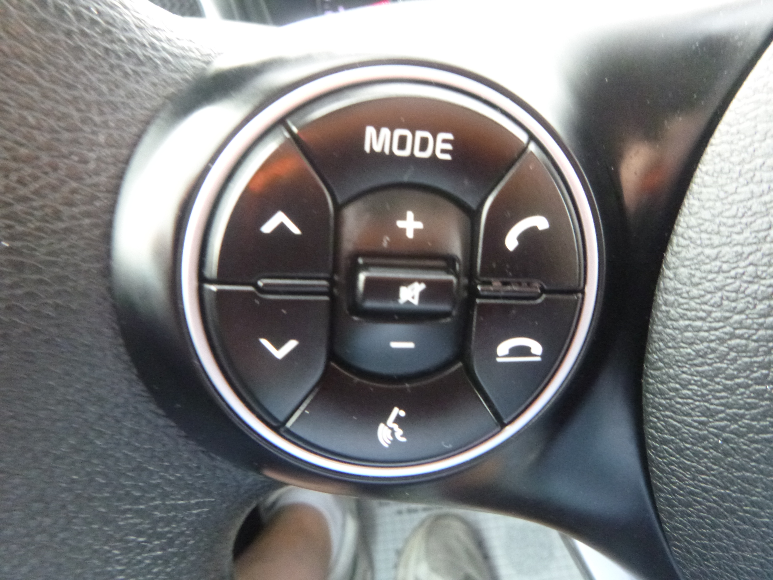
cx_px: 386
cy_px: 290
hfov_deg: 69.4
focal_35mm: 25
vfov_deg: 54.9
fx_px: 558
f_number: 3.9
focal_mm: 4.5
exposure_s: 1/50
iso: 800
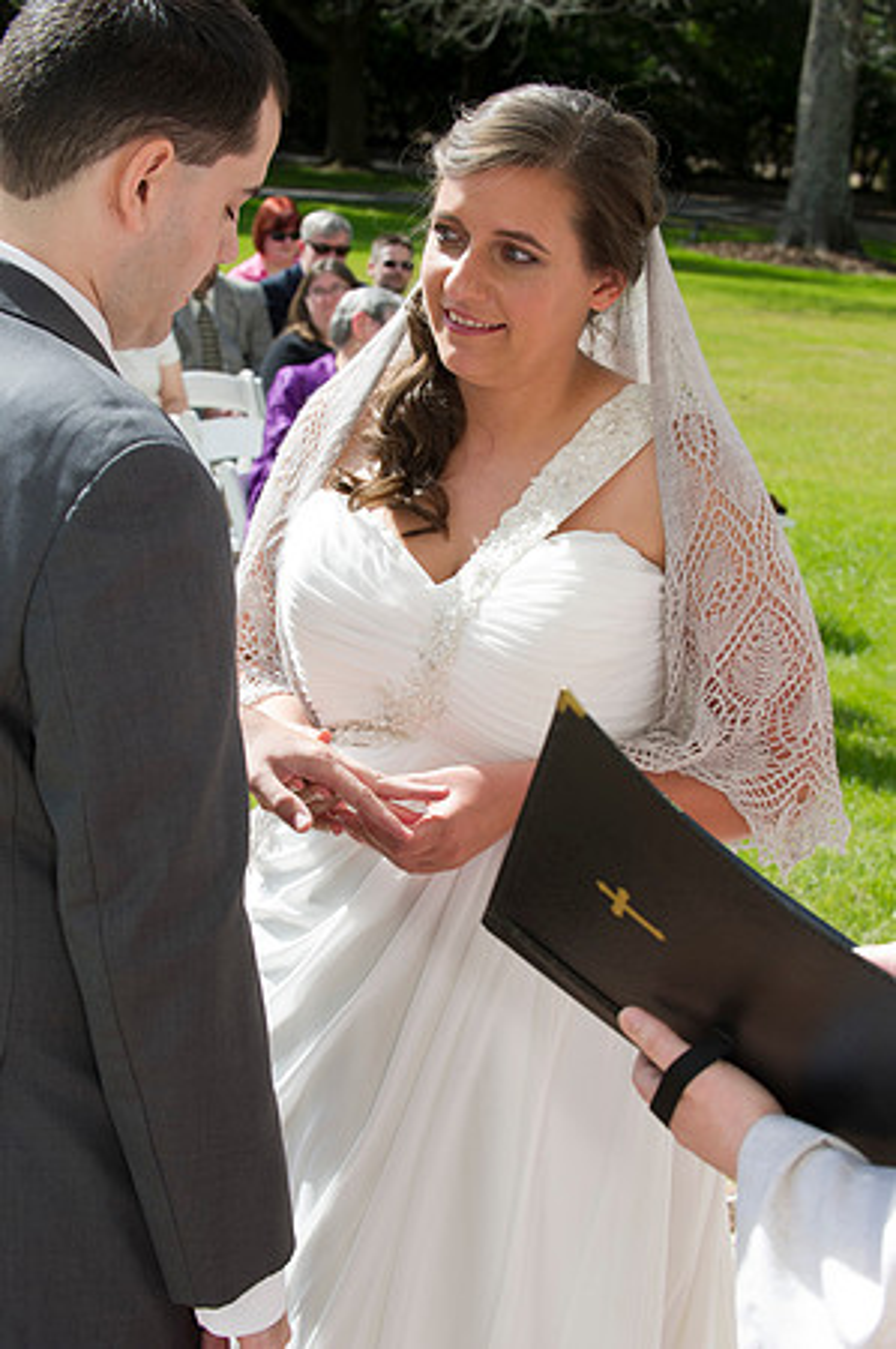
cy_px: 674
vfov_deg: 28.9
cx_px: 448
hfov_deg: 19.4
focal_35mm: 70
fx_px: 2619
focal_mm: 70
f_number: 8
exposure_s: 1/125
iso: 100
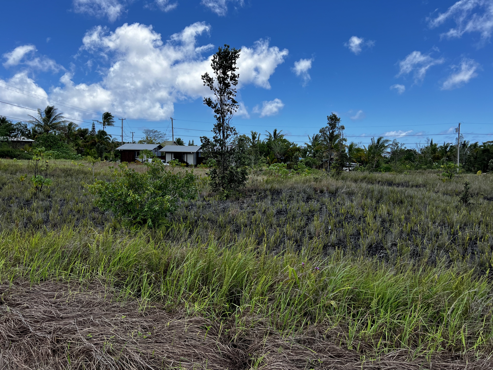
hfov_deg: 67.3
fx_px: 370
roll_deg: -0.9
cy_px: 185
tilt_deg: -5.9
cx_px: 246
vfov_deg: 53.1
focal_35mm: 26
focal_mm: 5.7
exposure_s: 1/3704
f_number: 1.5
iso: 50
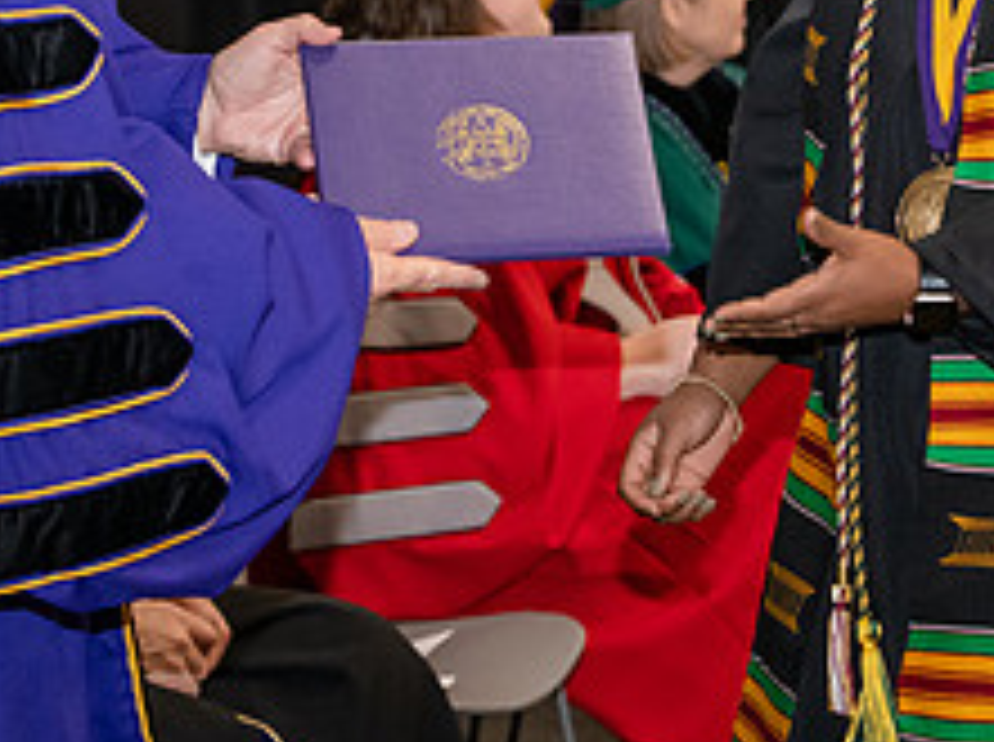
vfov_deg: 8.3
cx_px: 504
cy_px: -92
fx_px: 5074
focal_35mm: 177
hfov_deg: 11.2
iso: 2500
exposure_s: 1/200
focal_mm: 70
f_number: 5
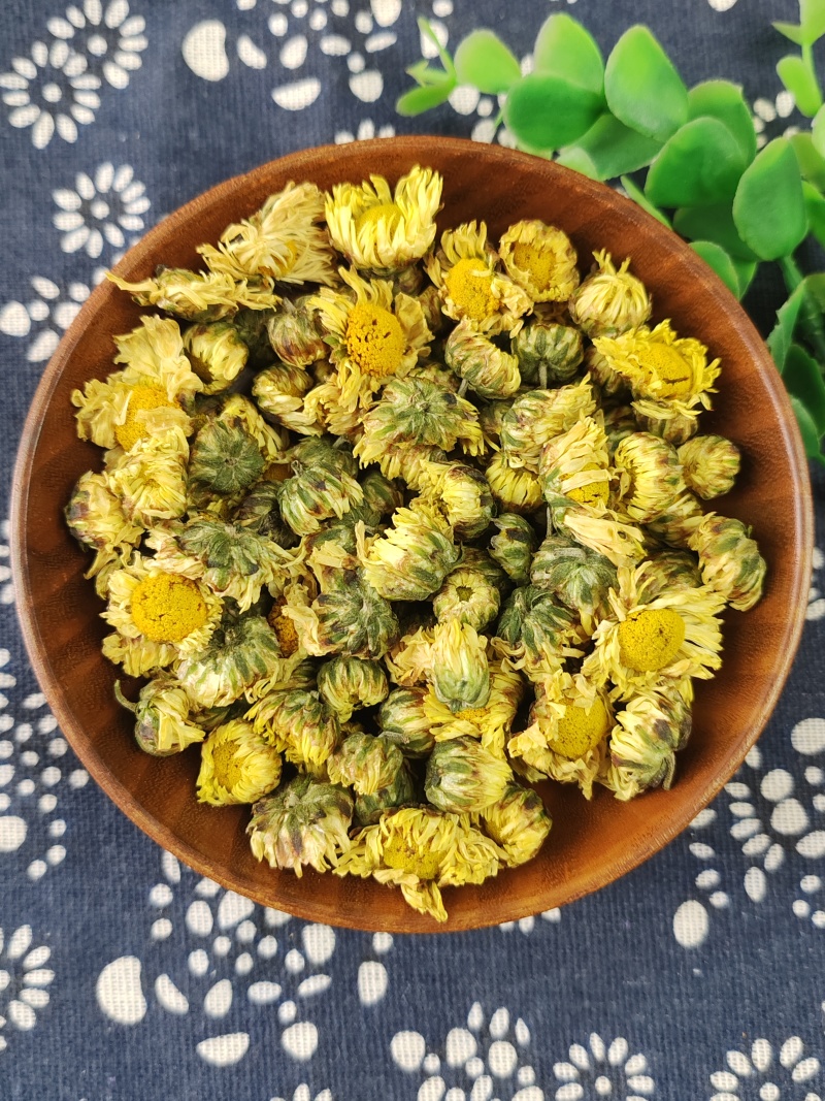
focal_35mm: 33
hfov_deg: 42.9
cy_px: 550
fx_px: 1049
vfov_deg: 55.4
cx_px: 412
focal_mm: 6.14
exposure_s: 1/100
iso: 500
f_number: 1.8
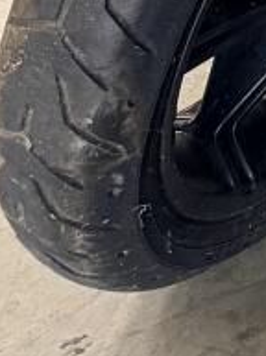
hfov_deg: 6.9
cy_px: -697
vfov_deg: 8.8
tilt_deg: -17.2
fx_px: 1922
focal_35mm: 187
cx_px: 886
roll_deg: +3.1
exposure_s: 1/120
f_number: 1.78
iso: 250
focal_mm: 6.76
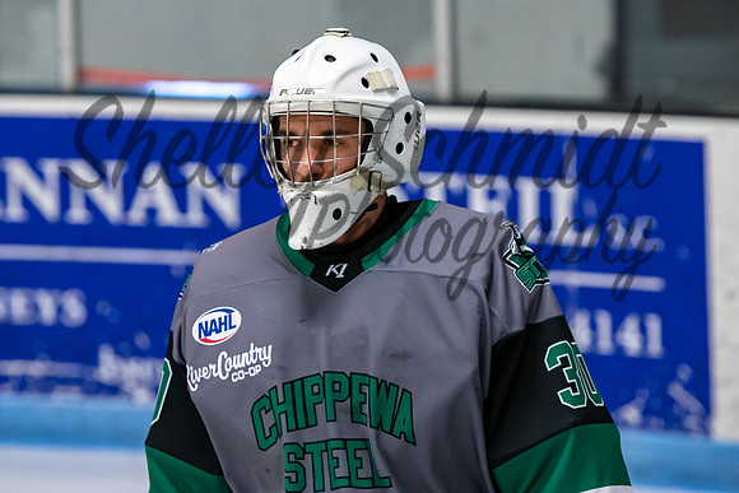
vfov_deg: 3.9
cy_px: 243
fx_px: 7258
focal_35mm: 353
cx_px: 324
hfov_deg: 5.8
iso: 2500
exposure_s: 1/800
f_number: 3.5
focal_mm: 190
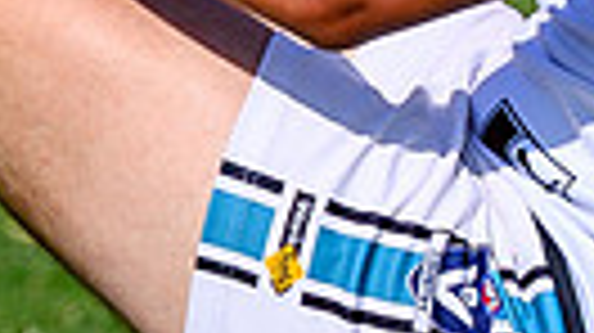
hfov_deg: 0.4
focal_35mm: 4914
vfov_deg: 0.2
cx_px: 744
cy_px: -366
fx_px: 77335
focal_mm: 500
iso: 140
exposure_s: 1/2500
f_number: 4
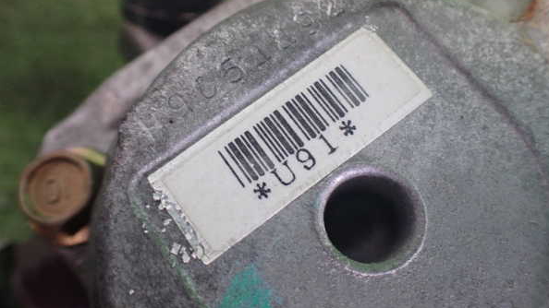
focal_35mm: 33
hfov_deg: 59.5
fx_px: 480
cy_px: 128
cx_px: 276
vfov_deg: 35.5
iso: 800
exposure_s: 1/100
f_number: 2.3
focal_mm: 5.4
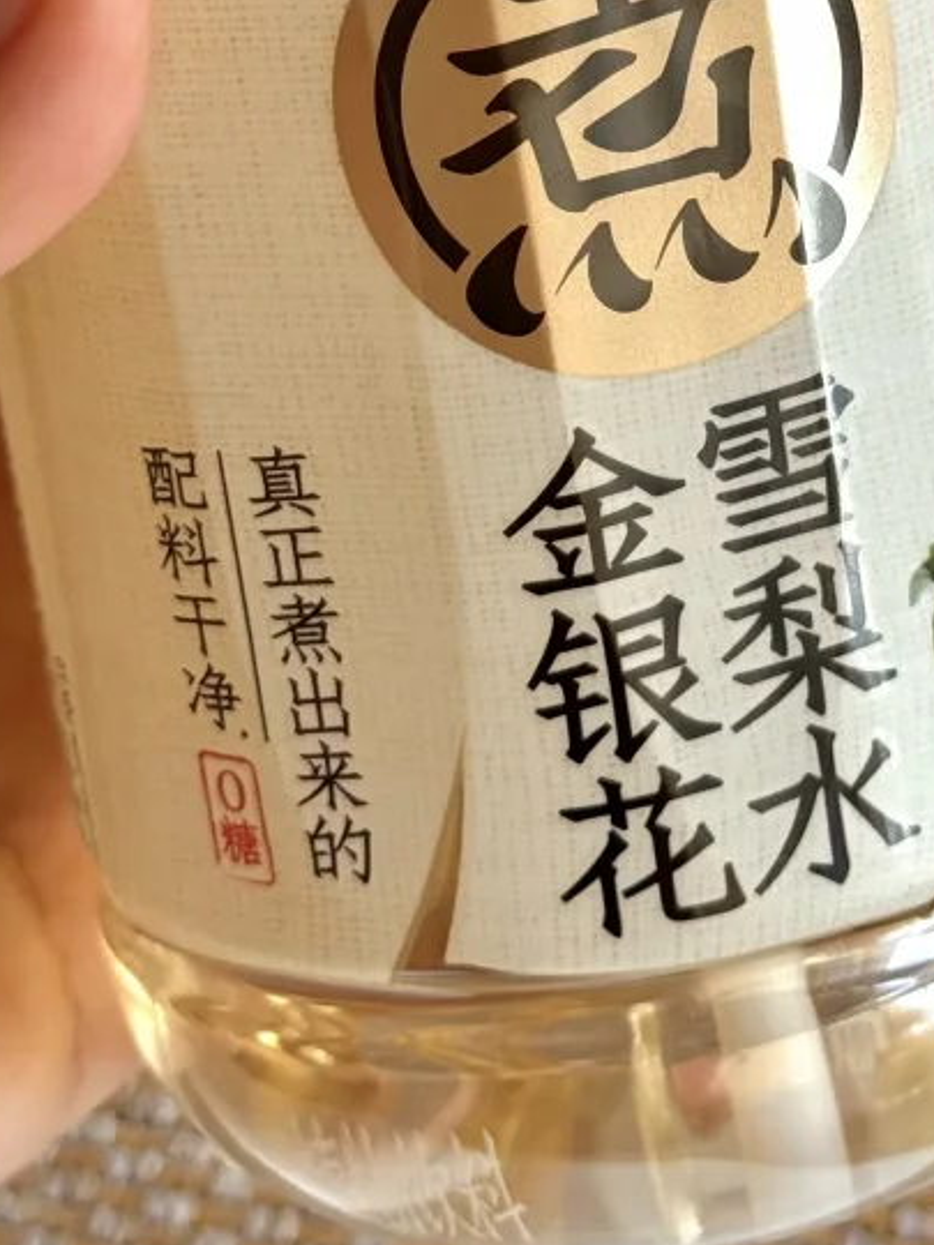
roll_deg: -0.8
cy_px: -150
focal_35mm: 128
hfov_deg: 11.6
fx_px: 4605
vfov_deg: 15.0
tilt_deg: -40.9
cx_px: 586
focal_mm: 6.76
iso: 80
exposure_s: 1/147
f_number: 1.78
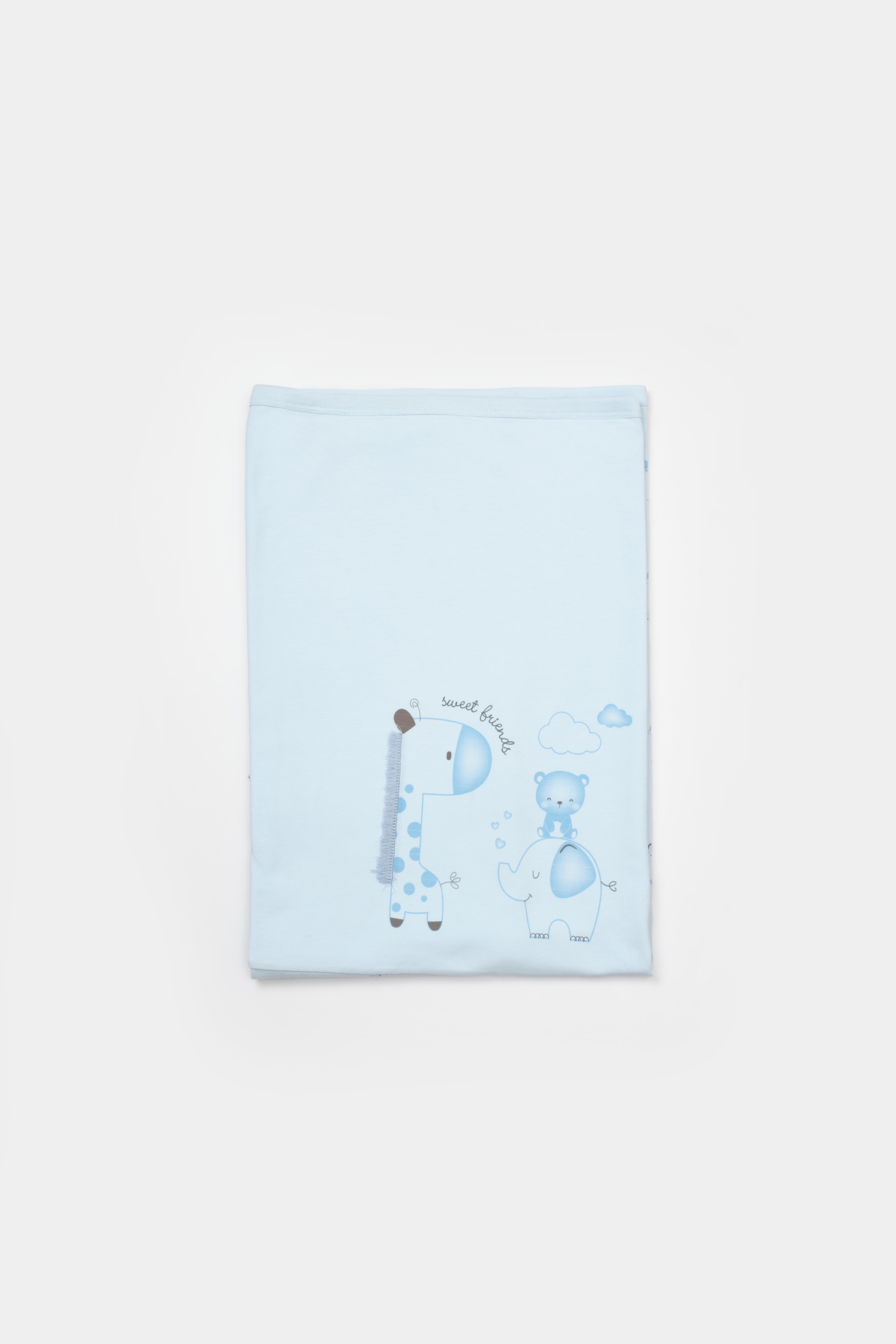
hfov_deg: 25.1
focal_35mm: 54
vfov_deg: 36.9
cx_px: 448
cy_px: 672
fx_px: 2016
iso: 125
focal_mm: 35.8
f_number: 11
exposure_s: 1/125
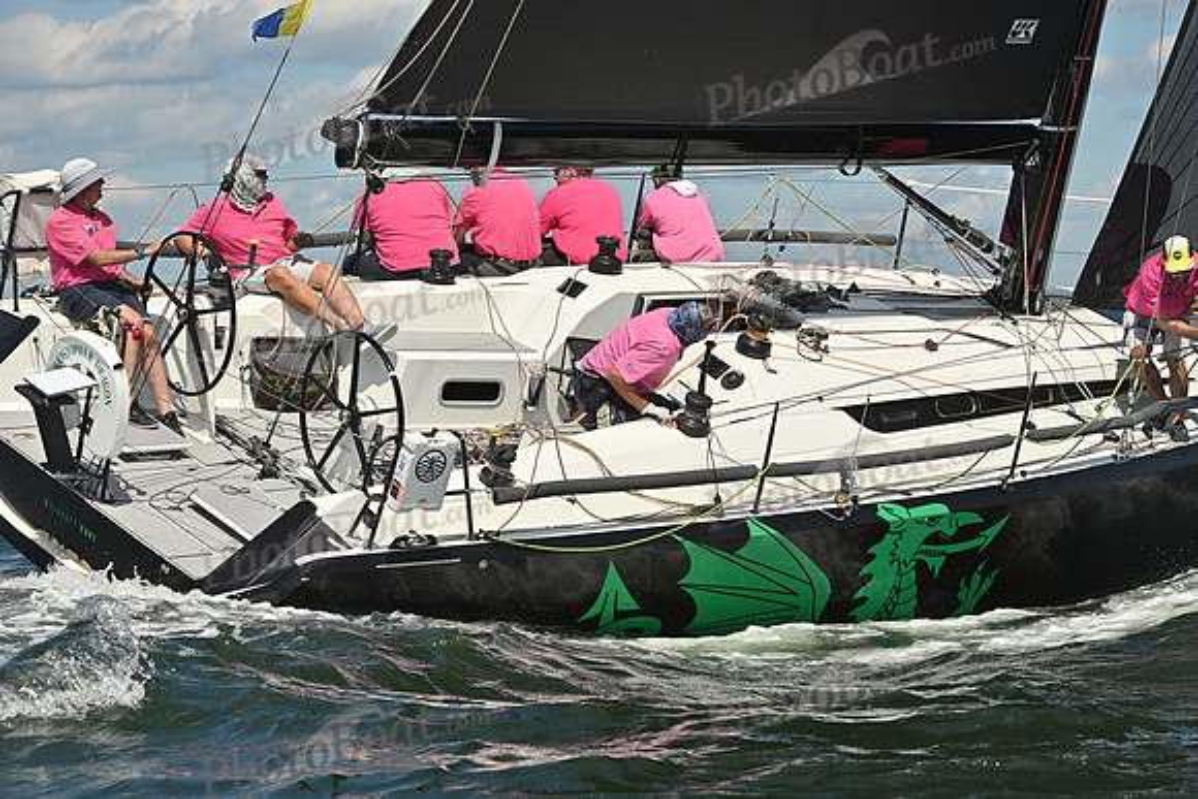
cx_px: 599
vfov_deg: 11.2
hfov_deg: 16.8
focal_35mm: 122
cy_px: 400
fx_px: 4061
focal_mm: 122
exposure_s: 1/1250
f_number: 11
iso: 250
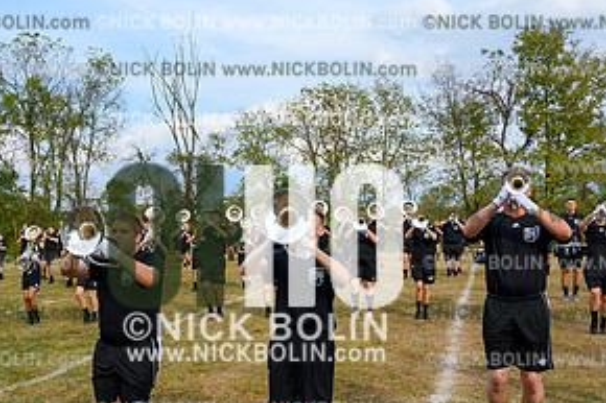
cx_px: 255
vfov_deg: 27.9
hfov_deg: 41.0
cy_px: 263
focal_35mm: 48
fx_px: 808
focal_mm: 24
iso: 200
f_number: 4.5
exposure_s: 1/800
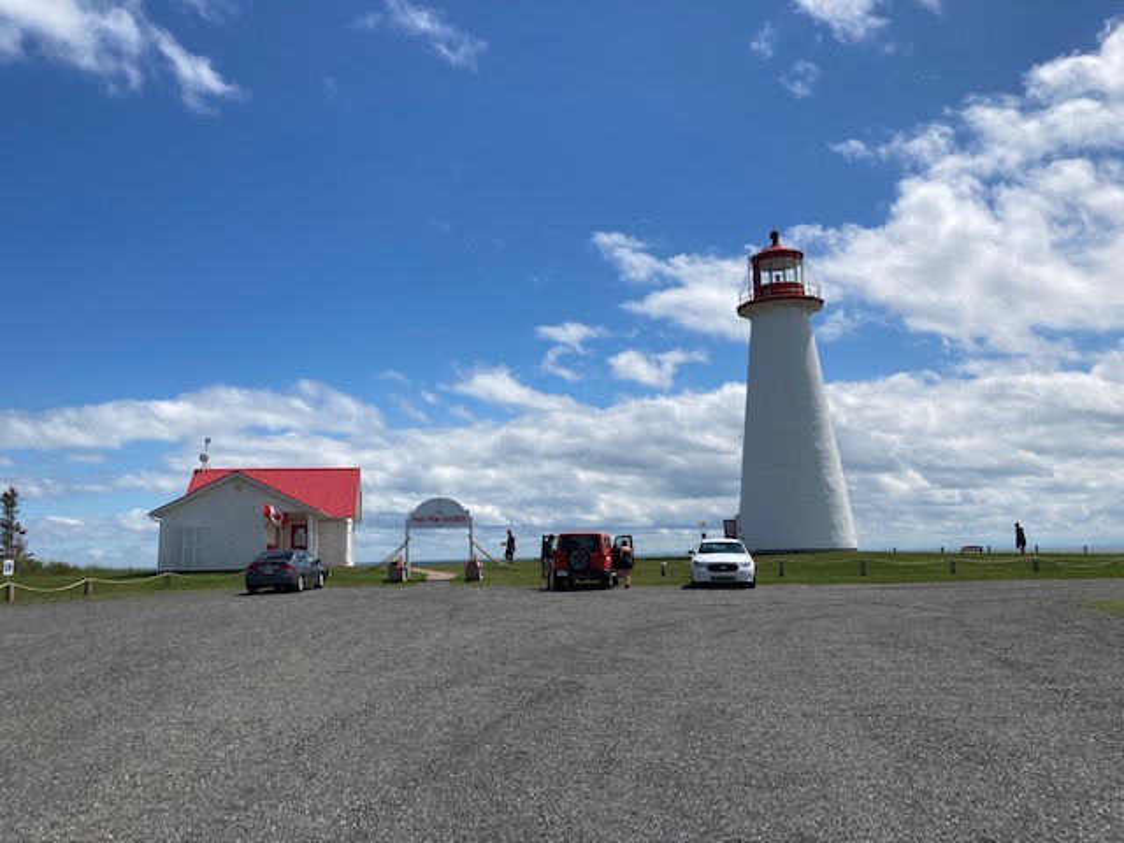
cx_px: 562
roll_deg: +1.0
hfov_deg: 63.4
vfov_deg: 49.7
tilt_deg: +9.4
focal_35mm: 28
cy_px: 422
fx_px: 909
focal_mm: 3.99
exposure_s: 1/4367
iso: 20
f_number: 1.8
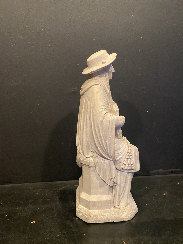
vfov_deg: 67.3
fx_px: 183
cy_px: 122
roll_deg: -0.2
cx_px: 92
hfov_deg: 53.1
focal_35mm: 26
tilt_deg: -8.3
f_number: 1.8
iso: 500
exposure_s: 1/50
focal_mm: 4.25
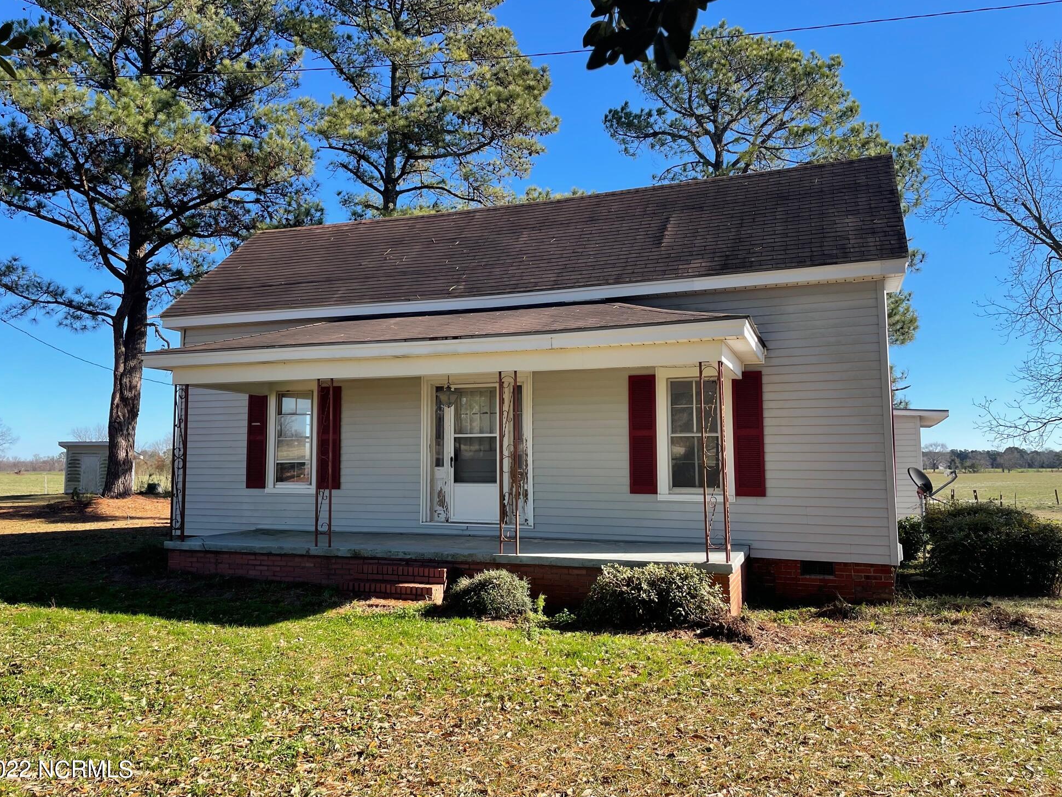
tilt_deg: +7.0
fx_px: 828
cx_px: 512
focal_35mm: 27
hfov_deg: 65.3
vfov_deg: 51.4
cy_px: 393
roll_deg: +1.1
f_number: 1.6
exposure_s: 1/1147
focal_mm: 4.2
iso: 32
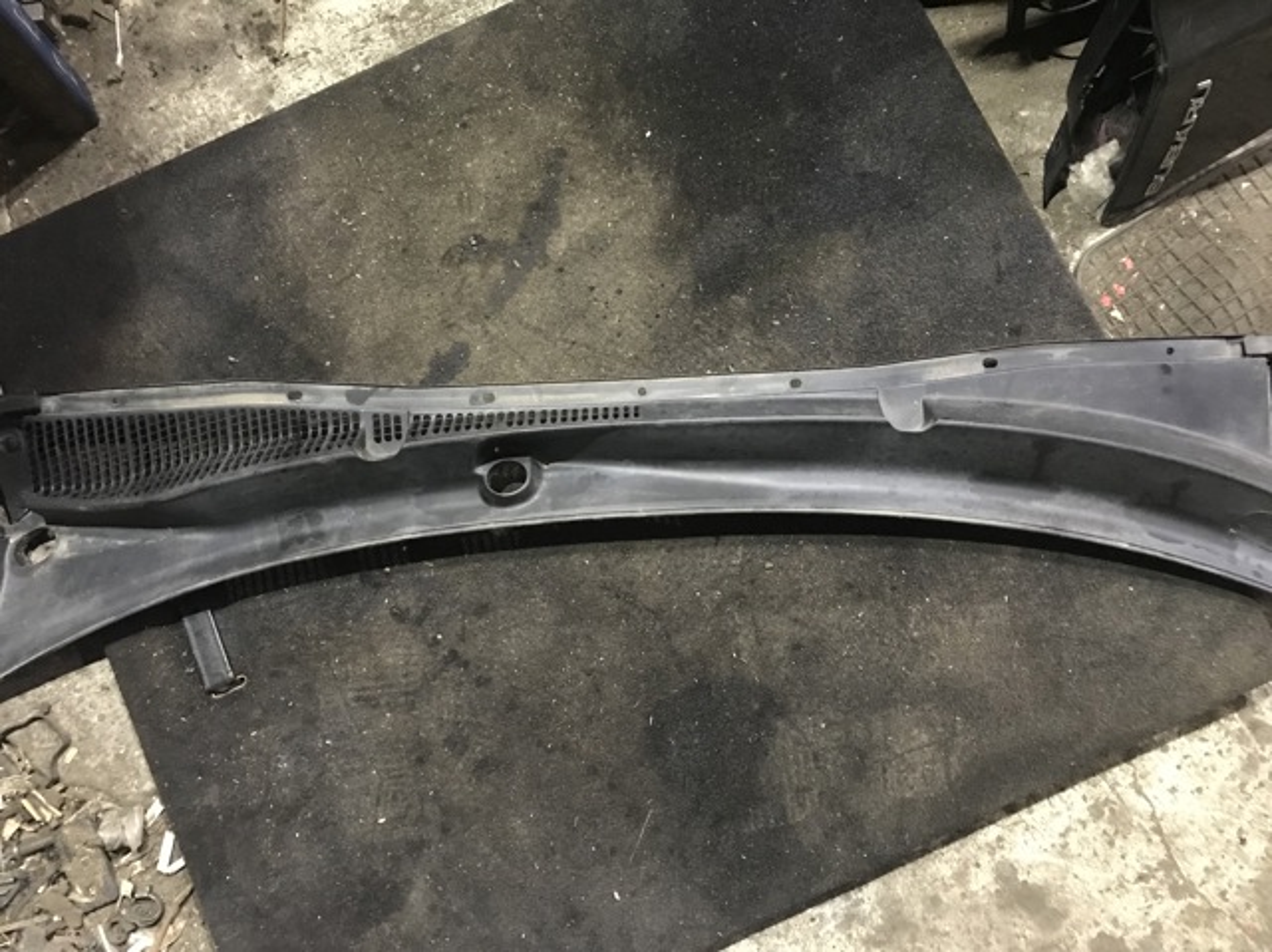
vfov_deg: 49.7
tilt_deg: -81.9
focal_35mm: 28
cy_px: 476
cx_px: 636
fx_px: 1028
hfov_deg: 63.5
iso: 80
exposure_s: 1/5
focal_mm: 3.99
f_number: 1.8
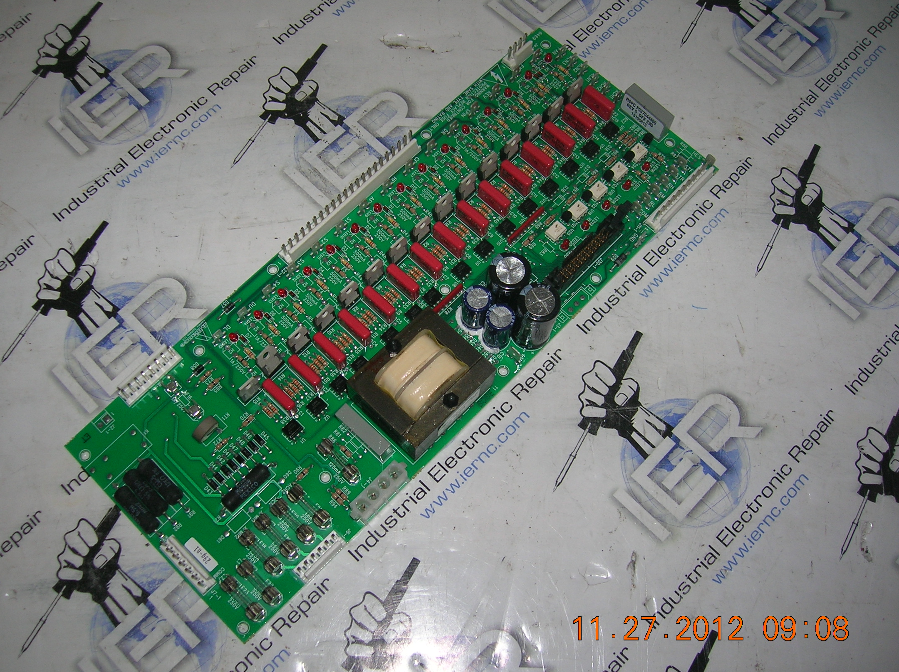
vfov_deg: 39.6
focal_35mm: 36
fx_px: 934
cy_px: 347
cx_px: 433
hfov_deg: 51.4
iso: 50
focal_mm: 5.7
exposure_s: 1/60.1
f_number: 2.9
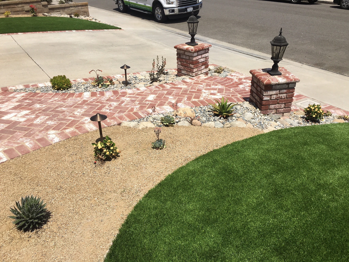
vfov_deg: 48.2
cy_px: 131
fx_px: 292
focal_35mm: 29
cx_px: 174
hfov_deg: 61.7
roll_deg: +1.1
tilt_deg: -29.6
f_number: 2.2
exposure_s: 1/2331
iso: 25
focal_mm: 4.15
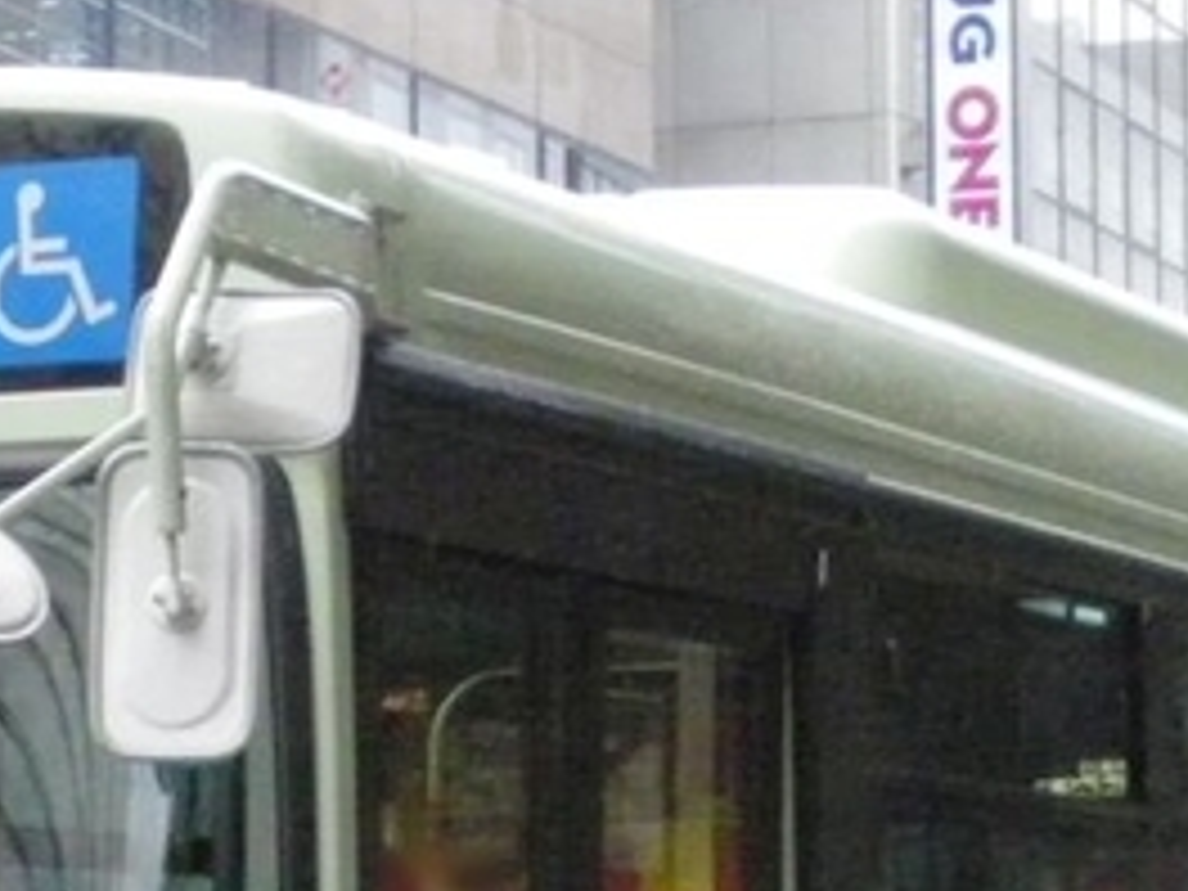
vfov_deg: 13.2
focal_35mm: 109
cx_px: 297
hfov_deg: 17.9
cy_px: 1080
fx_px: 3741
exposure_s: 1/250
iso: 800
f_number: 3.5
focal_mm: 6.3
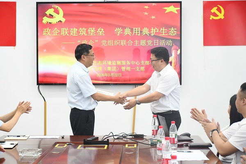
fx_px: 615
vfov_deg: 15.2
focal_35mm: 90
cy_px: 82
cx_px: 123
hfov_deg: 22.6
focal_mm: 60
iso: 2800
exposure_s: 1/100
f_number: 5
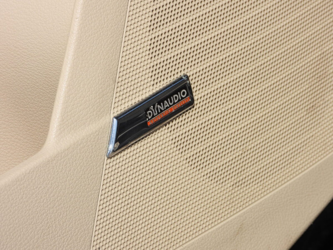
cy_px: 125
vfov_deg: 5.4
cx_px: 166
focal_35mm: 275
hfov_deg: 7.2
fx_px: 2646
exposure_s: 1/1250
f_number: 4.5
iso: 100
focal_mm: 49.5
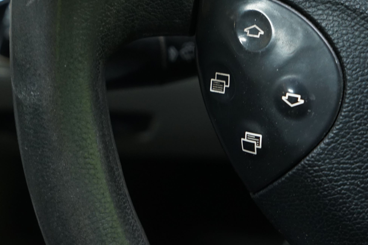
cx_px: 230
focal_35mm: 77
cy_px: 6
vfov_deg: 17.4
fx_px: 787
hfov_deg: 26.2
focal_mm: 38
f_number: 5
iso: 1250
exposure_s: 1/30
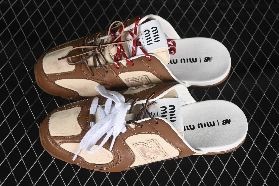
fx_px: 581
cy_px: 93
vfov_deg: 18.2
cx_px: 140
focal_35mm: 75
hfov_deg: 27.0
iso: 160
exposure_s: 1/60
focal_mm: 50
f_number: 6.3
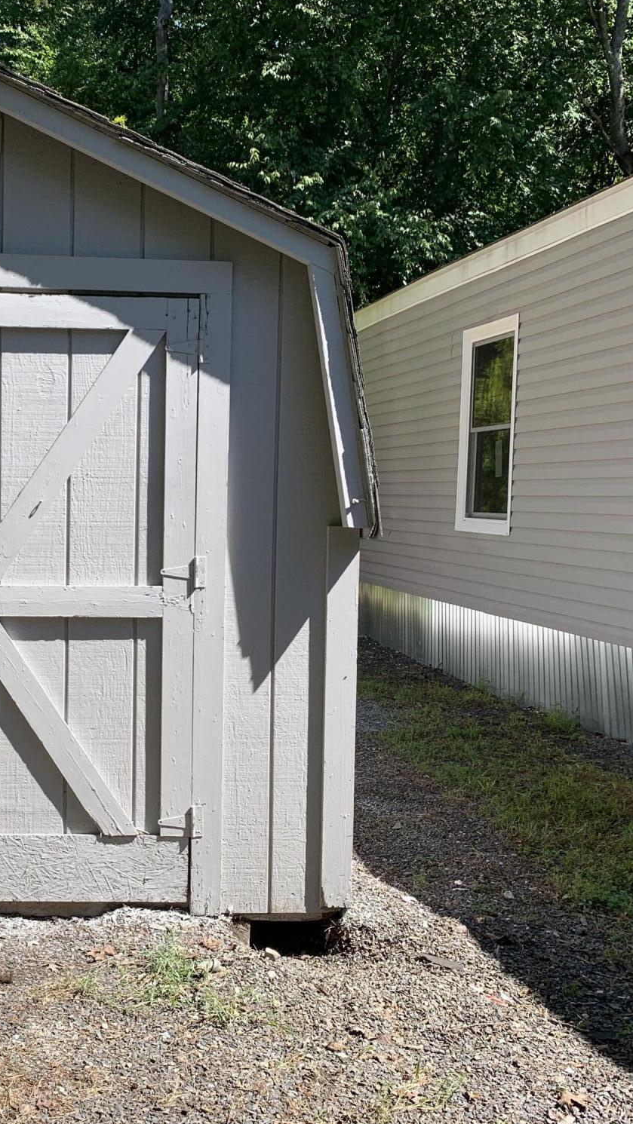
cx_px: 55
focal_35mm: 38
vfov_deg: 52.8
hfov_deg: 29.8
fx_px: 1134
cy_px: 560
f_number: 1.8
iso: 25
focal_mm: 4.25
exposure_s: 1/1088
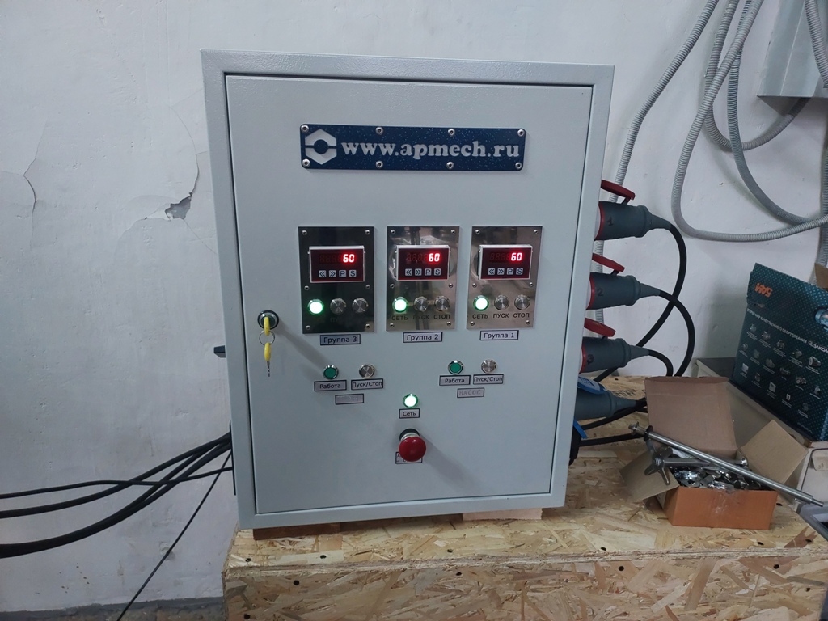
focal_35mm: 28
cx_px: 414
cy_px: 310
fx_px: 670
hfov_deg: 63.4
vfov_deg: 49.7
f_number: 1.8
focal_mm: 5.32
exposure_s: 1/50
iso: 640
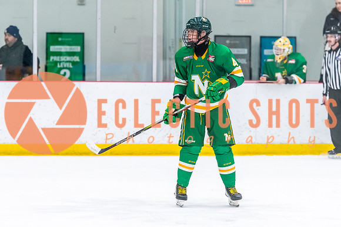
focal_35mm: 196
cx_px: 198
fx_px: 1854
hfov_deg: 10.5
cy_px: 97
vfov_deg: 7.0
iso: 4000
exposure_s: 1/800
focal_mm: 150
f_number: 2.8
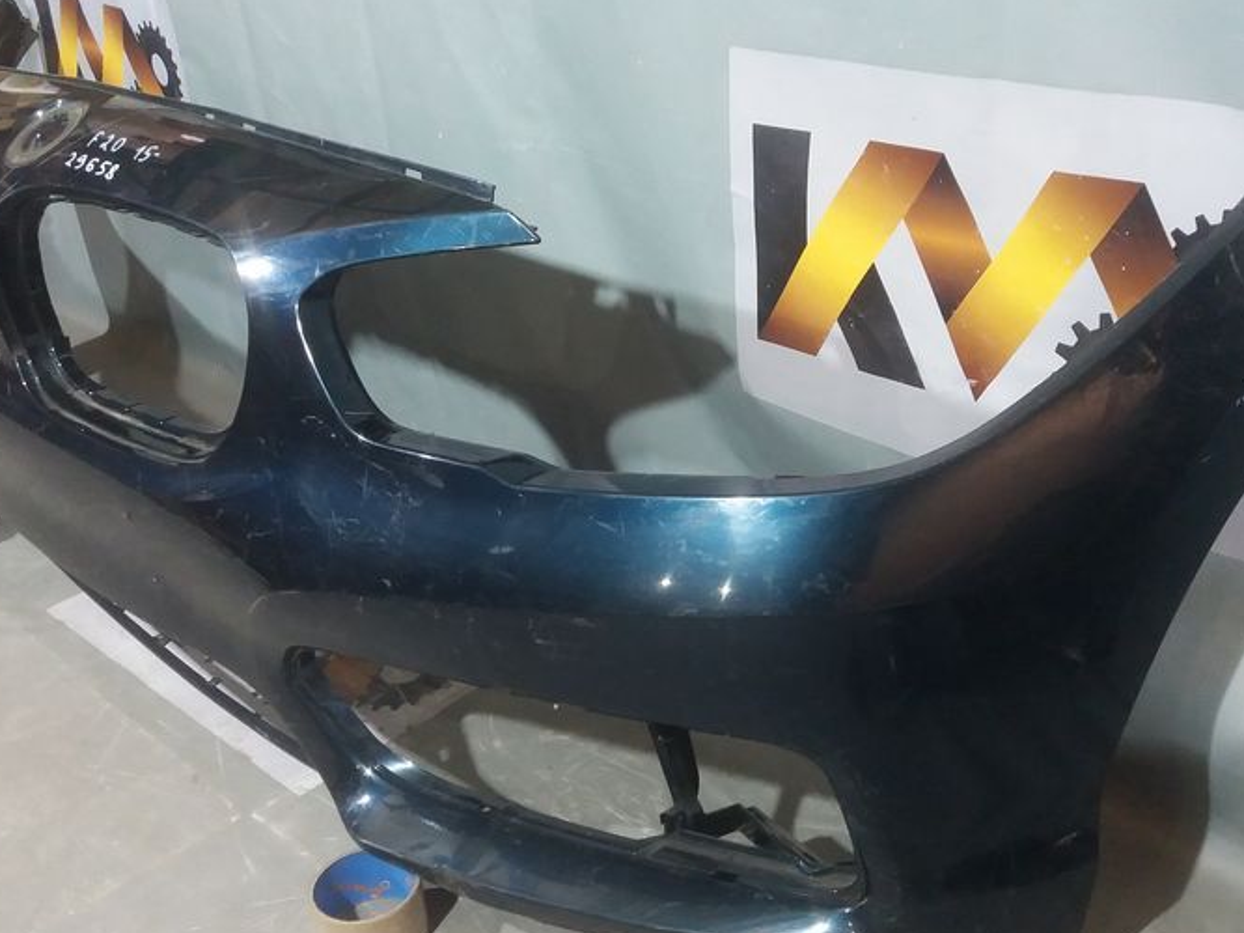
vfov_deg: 34.3
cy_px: 450
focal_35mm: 42
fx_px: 1509
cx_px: 636
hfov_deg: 44.8
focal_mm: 3.7
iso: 200
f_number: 1.9
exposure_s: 1/17
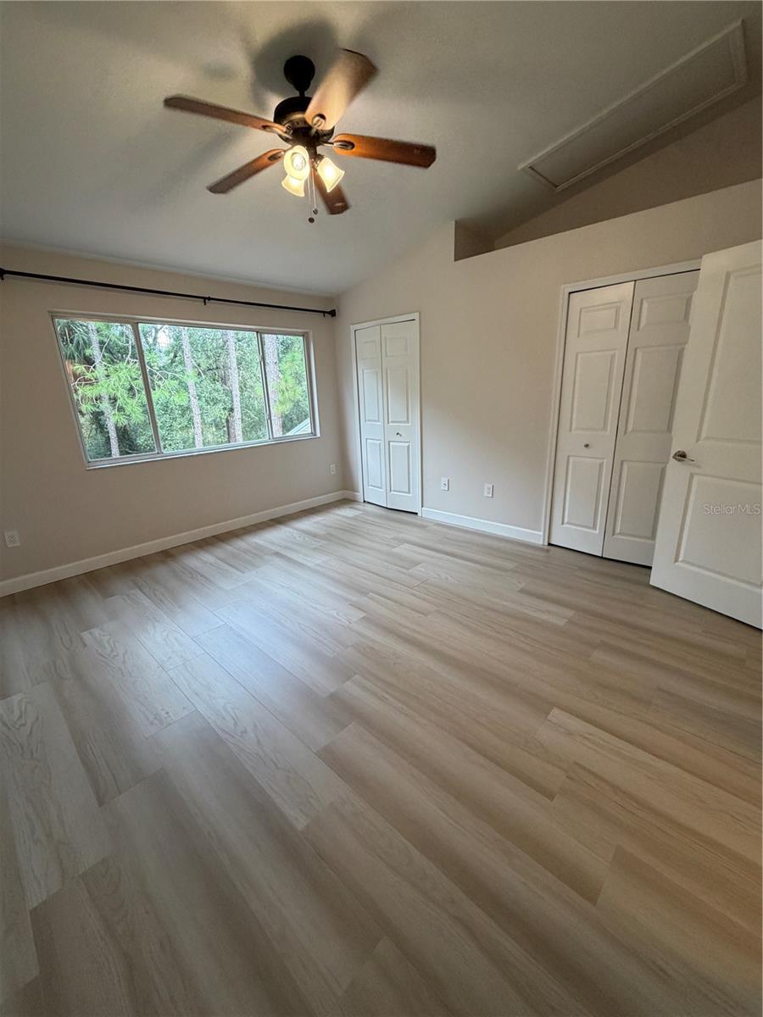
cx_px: 382
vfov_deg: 102.1
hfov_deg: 85.7
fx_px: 411
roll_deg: +2.0
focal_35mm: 14
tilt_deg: -15.9
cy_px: 508
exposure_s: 1/120
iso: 250
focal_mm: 2.22
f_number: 2.2
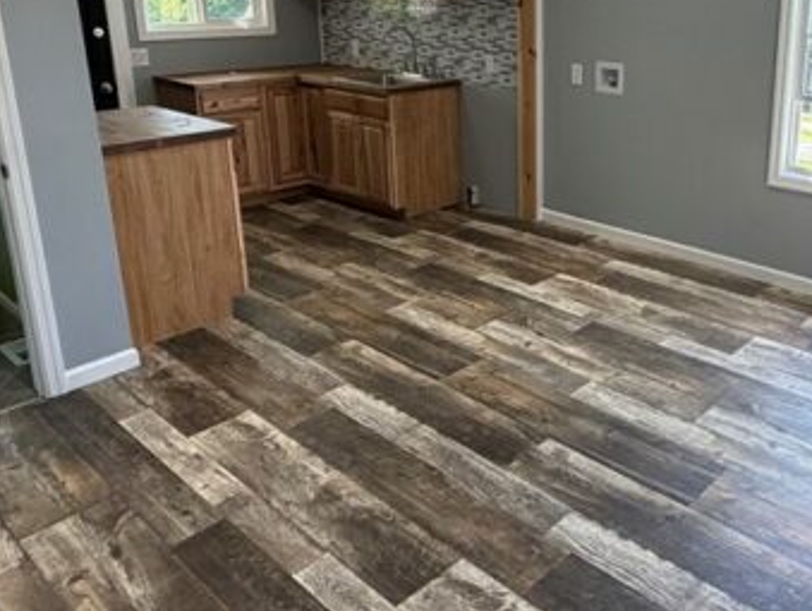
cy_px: 184
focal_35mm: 33
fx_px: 775
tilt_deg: -13.7
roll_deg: +0.1
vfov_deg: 42.2
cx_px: 589
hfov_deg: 53.3
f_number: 2.2
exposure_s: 1/120
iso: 200
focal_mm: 2.22
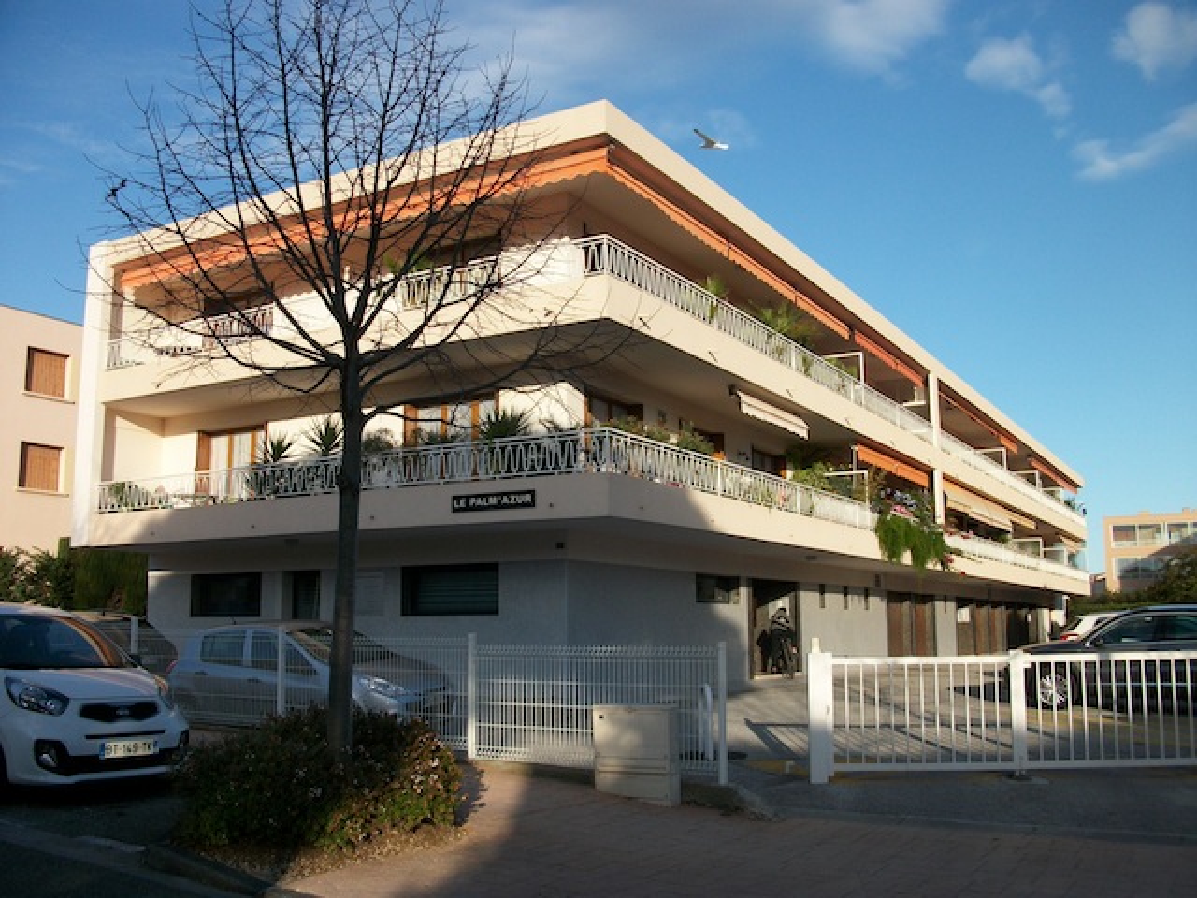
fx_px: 1072
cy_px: 449
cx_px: 598
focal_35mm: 31
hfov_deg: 58.4
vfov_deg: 45.4
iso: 80
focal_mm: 5.7
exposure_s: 1/114
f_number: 8.8
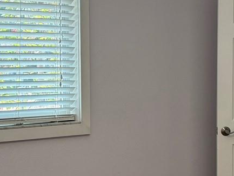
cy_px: 107
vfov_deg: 15.4
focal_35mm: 96
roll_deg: -0.5
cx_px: 118
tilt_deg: -5.8
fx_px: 649
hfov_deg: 20.4
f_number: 1.6
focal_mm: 5.96
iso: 100
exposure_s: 1/120
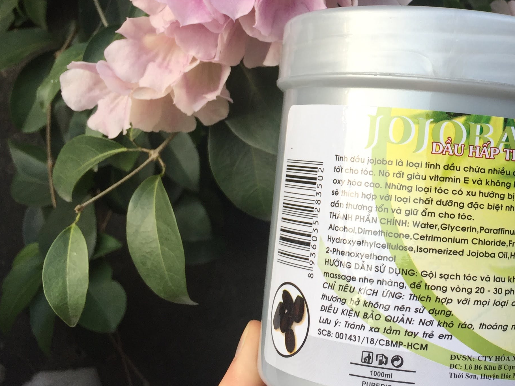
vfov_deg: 27.8
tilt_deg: -5.3
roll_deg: +3.1
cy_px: 113
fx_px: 774
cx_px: 438
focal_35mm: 52
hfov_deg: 35.2
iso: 32
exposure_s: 1/207
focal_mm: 4.15
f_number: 2.2
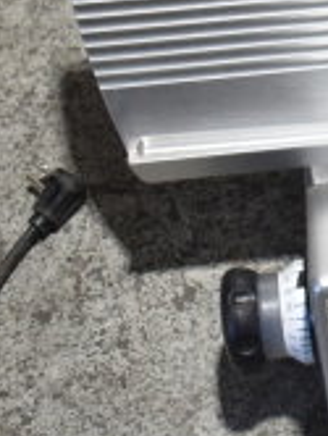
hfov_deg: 9.5
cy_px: 56
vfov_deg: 13.7
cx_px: 735
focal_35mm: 143
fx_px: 1799
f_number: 4
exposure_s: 1/40
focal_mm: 27
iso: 320
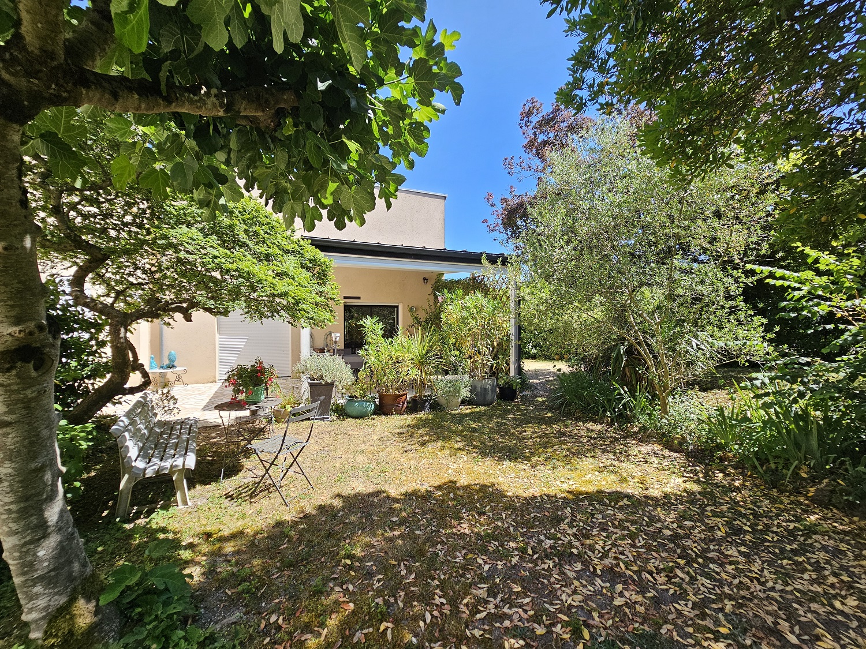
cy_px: 324
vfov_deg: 89.9
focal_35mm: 13
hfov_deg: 106.2
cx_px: 433
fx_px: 325
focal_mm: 2.2
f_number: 2.2
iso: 50
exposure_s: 1/643
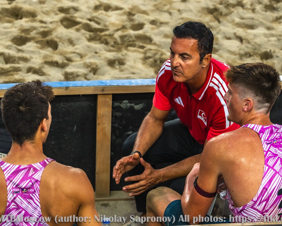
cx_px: 153
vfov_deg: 9.3
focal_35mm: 166
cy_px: 113
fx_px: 1385
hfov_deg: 11.6
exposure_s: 1/1600
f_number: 4
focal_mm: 98
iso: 1000
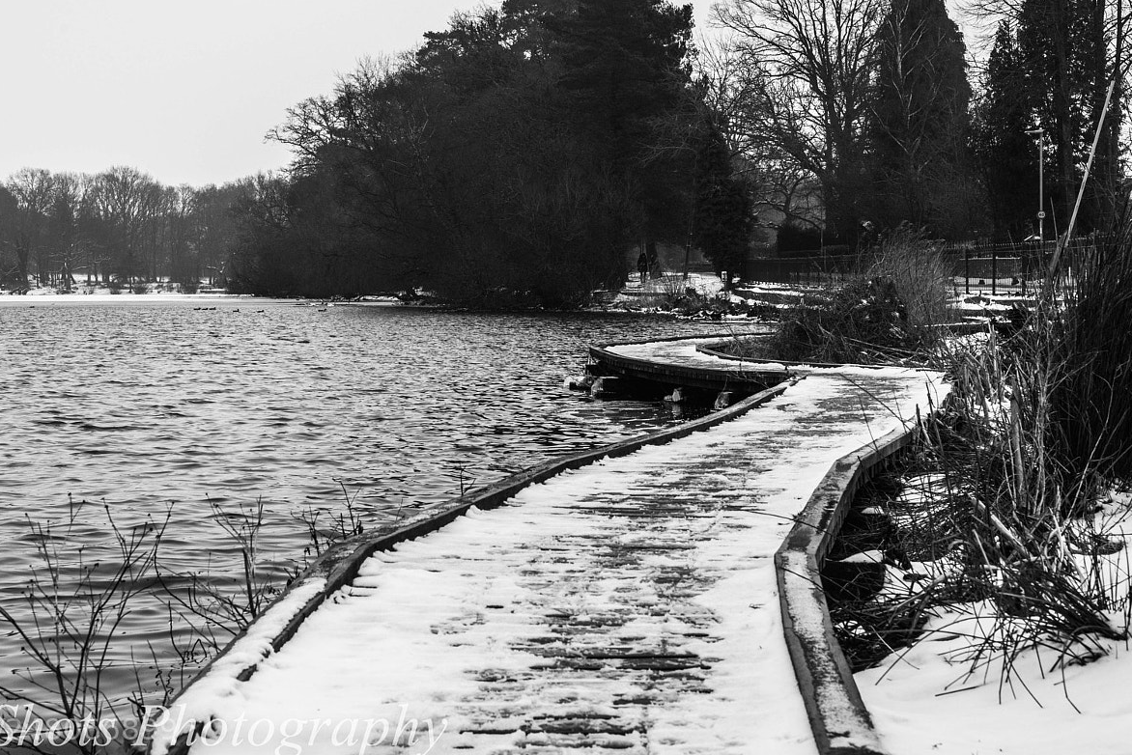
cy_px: 290
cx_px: 444
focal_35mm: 71
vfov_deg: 19.2
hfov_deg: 28.4
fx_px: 2233
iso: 400
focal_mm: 52
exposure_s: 1/200
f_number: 11
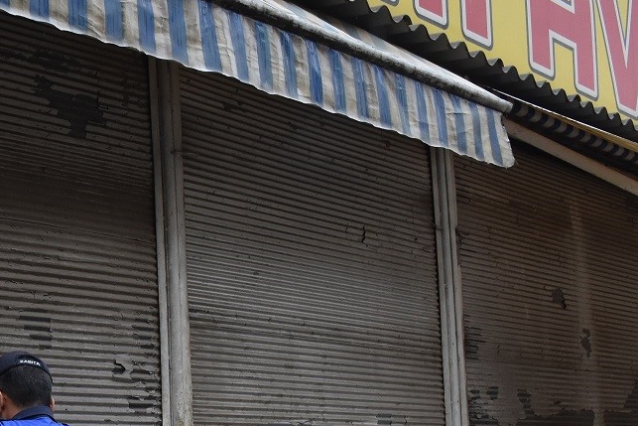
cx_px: -24
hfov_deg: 29.4
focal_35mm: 63
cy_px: 397
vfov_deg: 21.0
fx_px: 1117
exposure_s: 1/320
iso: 800
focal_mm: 18
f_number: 8
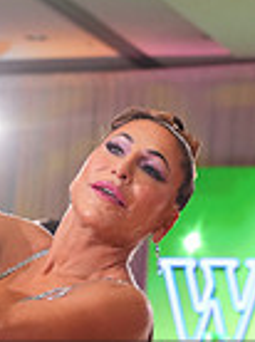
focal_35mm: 239
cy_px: 424
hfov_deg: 6.2
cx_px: -24
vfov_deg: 8.2
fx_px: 2355
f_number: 4
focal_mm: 59
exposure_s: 1/320
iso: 2000
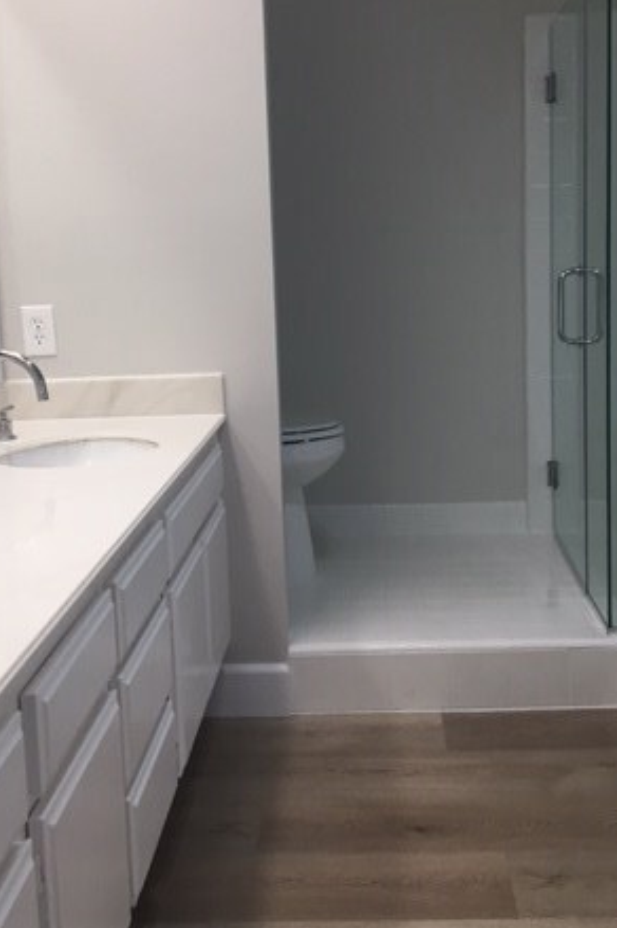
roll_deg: +1.3
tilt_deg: -8.0
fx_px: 1133
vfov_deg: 44.4
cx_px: 344
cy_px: 402
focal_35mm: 44
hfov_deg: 30.4
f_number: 2.2
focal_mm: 4.15
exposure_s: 1/40
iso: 25
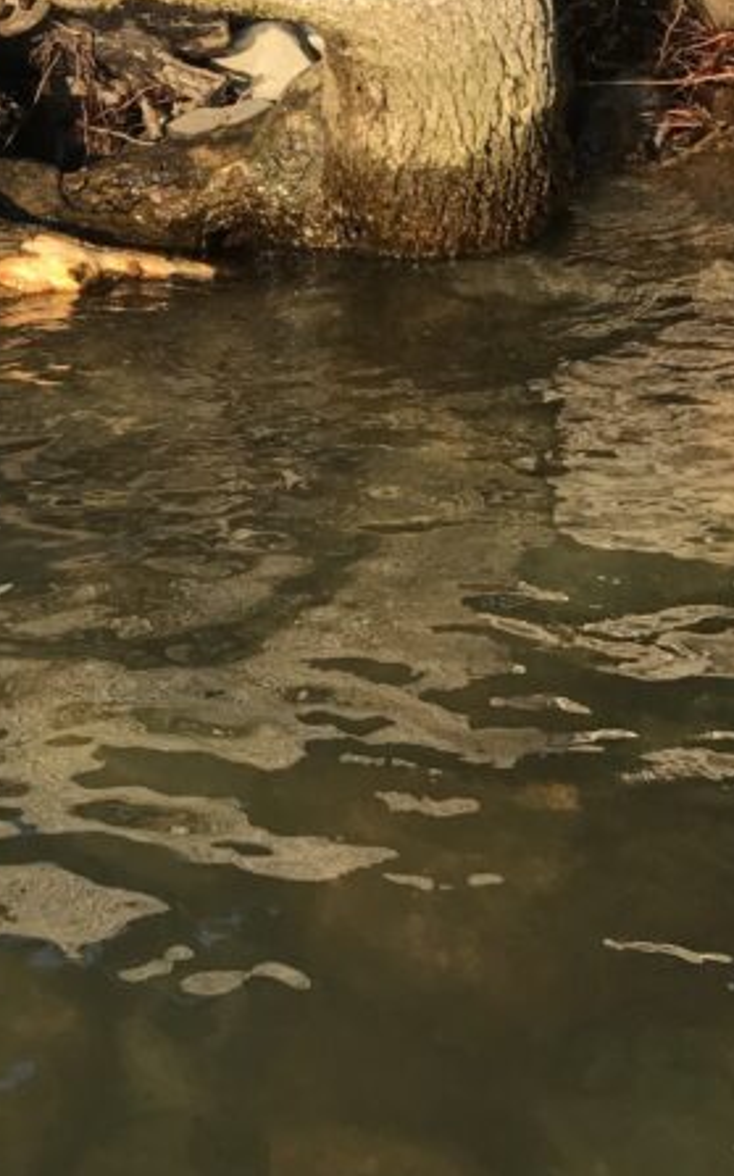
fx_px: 2179
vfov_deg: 28.0
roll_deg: +1.3
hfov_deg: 18.4
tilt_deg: -6.8
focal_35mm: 68
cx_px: -84
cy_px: -58
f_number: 1.8
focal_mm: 3.99
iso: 20
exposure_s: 1/1100
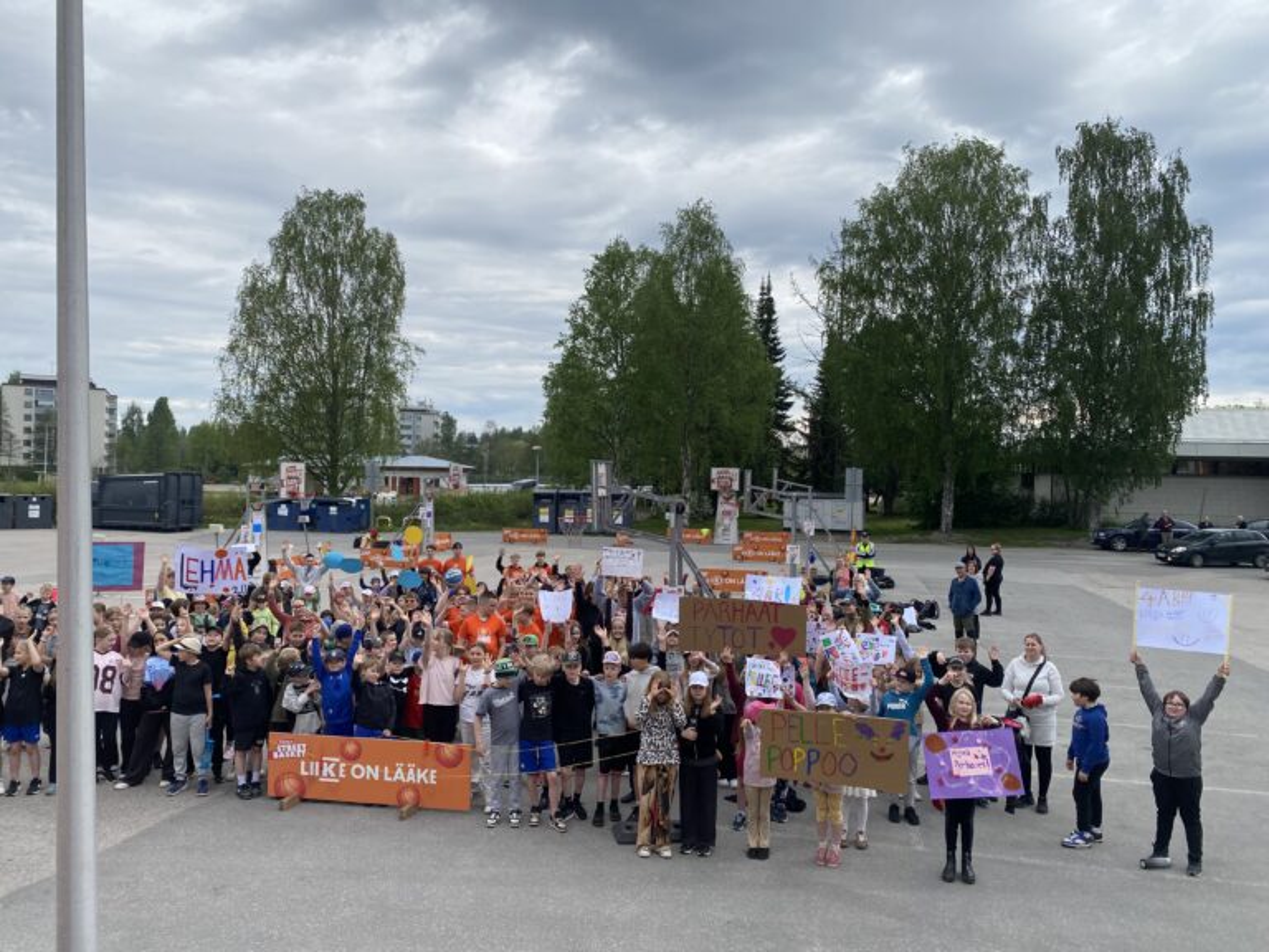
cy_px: 476
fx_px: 953
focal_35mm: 26
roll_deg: -0.8
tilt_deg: +0.5
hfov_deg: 67.3
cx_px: 634
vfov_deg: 53.1
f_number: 1.8
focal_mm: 4.25
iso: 32
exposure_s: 1/1258
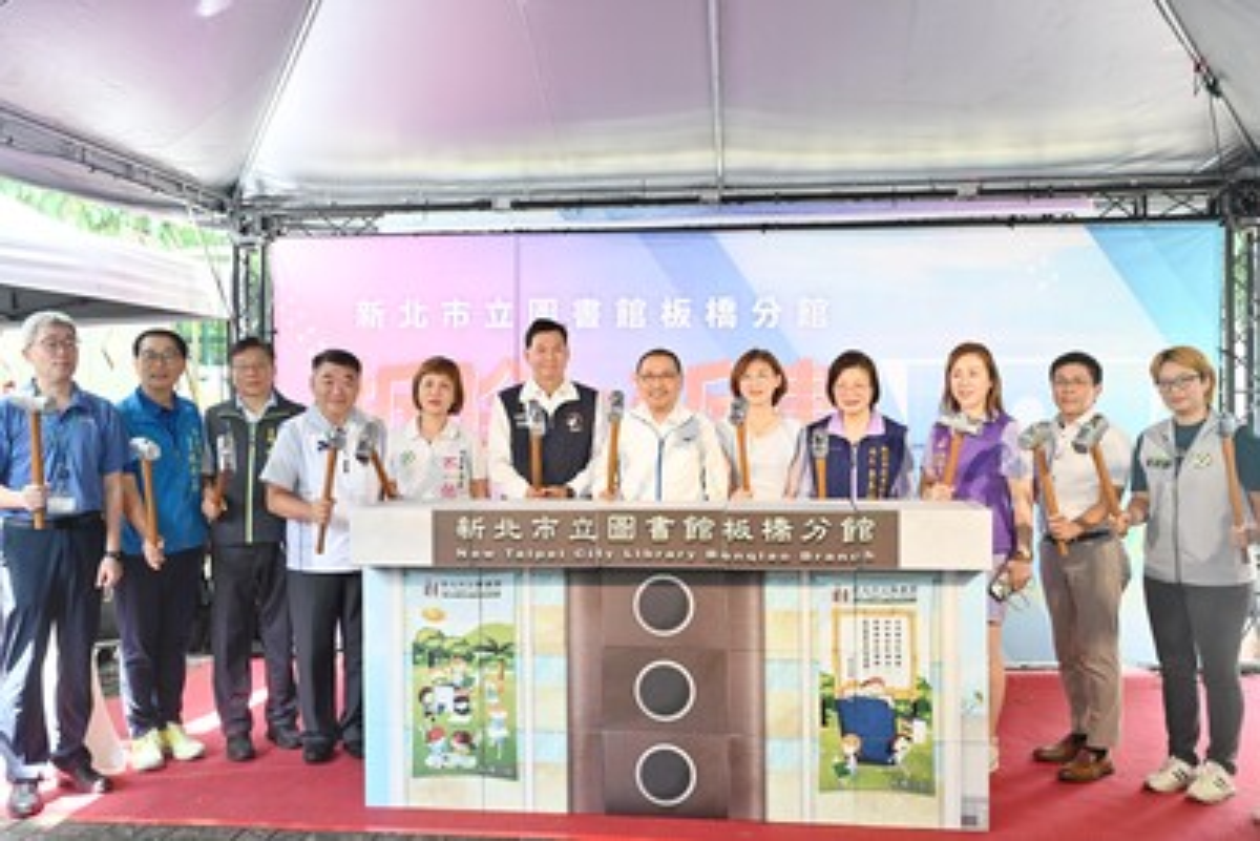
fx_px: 1208
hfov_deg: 55.1
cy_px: 420
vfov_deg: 38.4
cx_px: 630
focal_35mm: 34
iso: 720
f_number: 5
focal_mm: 34.5
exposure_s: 1/125
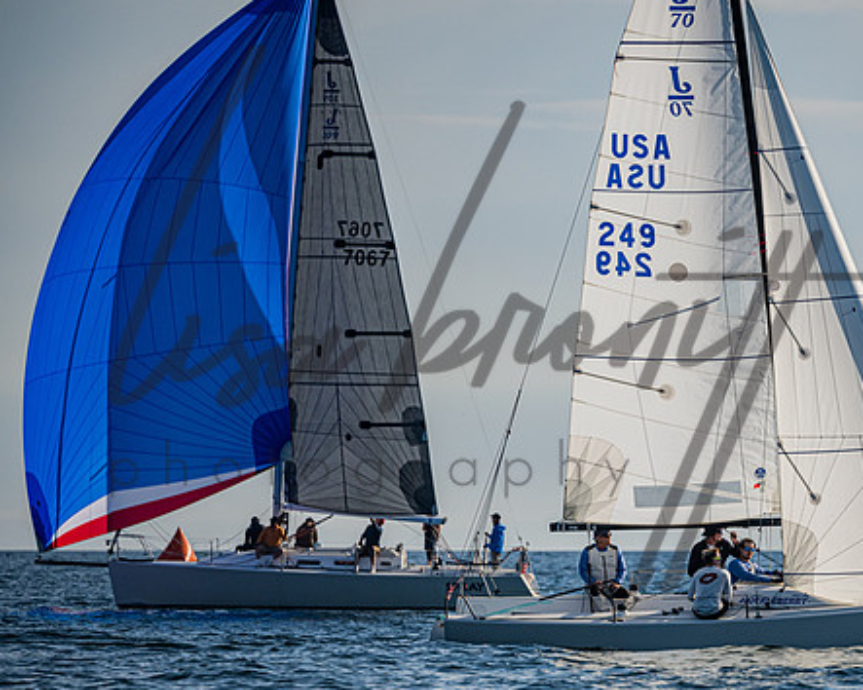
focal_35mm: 462
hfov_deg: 4.2
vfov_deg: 3.3
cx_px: 655
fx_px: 11795
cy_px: 349
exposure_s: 1/6400
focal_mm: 310
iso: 400
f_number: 5.3
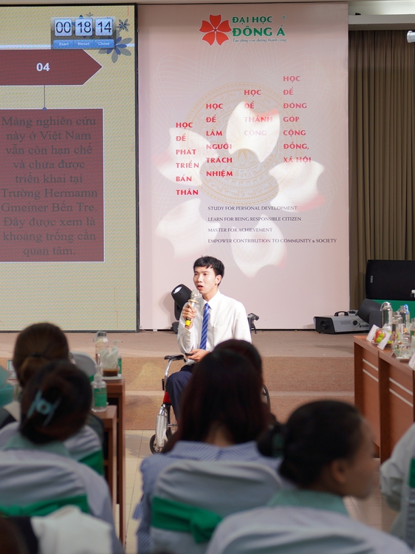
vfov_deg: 16.7
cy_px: 223
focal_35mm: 118
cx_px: 80
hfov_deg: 12.5
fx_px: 1887
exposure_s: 1/100
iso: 125
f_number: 2.8
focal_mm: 46
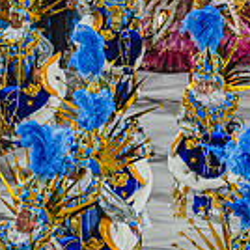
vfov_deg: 4.0
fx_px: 3603
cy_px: 324
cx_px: 127
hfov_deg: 4.0
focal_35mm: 441
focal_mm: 120
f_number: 5
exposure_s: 1/320
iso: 1600
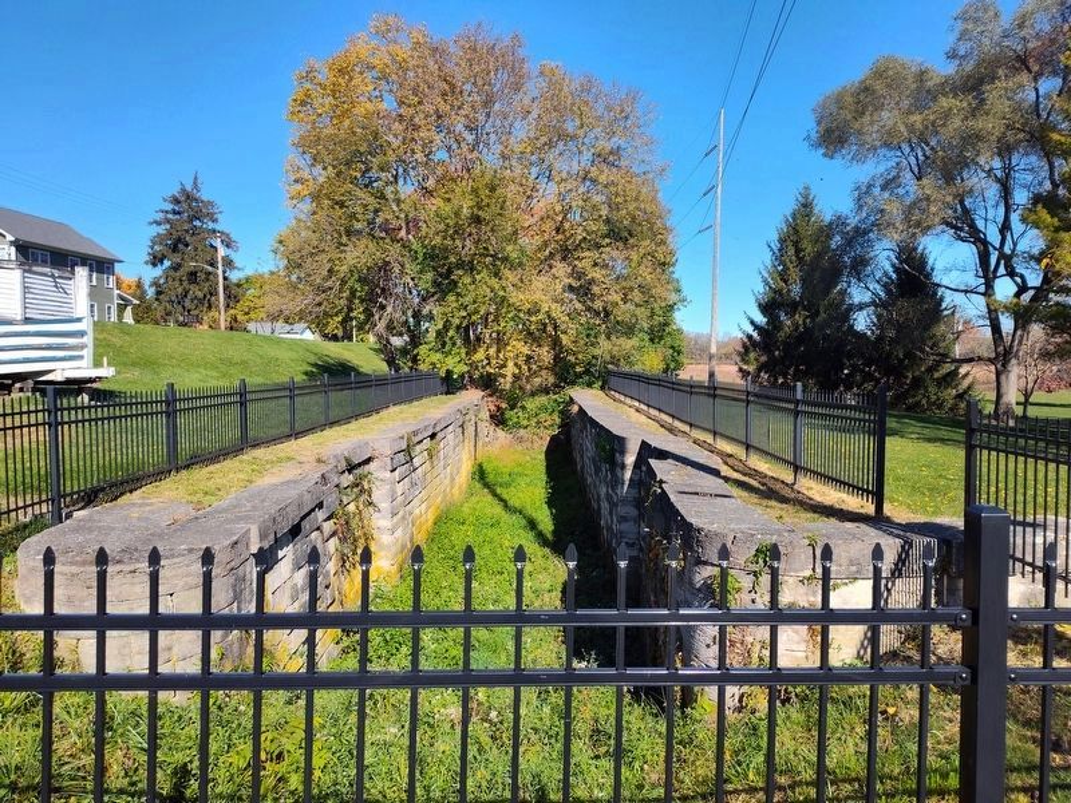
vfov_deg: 58.9
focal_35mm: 23
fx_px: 712
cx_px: 536
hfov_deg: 73.9
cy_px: 402
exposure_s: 1/1400
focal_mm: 5.56
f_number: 1.8
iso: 100
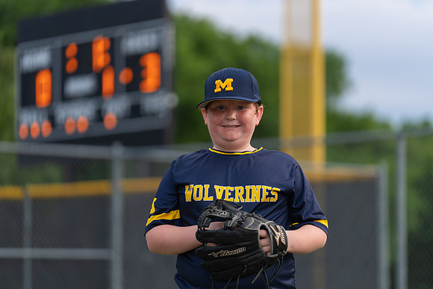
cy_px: 144
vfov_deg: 8.9
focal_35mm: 155
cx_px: 216
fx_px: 1865
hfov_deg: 13.2
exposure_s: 1/320
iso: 250
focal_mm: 155
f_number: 2.8
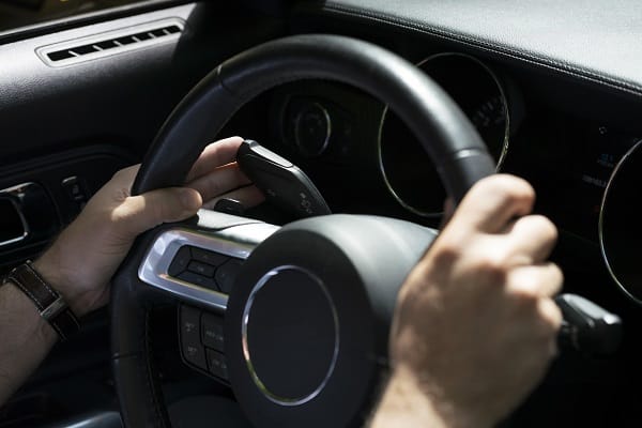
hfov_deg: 23.9
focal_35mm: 85
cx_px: 321
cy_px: 214
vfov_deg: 16.1
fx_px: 1516
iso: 640
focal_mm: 85
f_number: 4.5
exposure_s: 1/1250
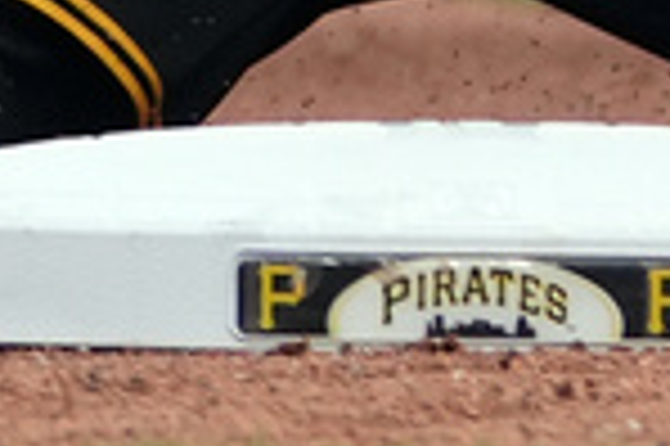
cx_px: 1169
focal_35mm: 1156
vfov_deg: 1.2
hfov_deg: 1.8
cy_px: -883
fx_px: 21491
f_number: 5.6
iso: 1000
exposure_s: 1/2000
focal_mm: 168
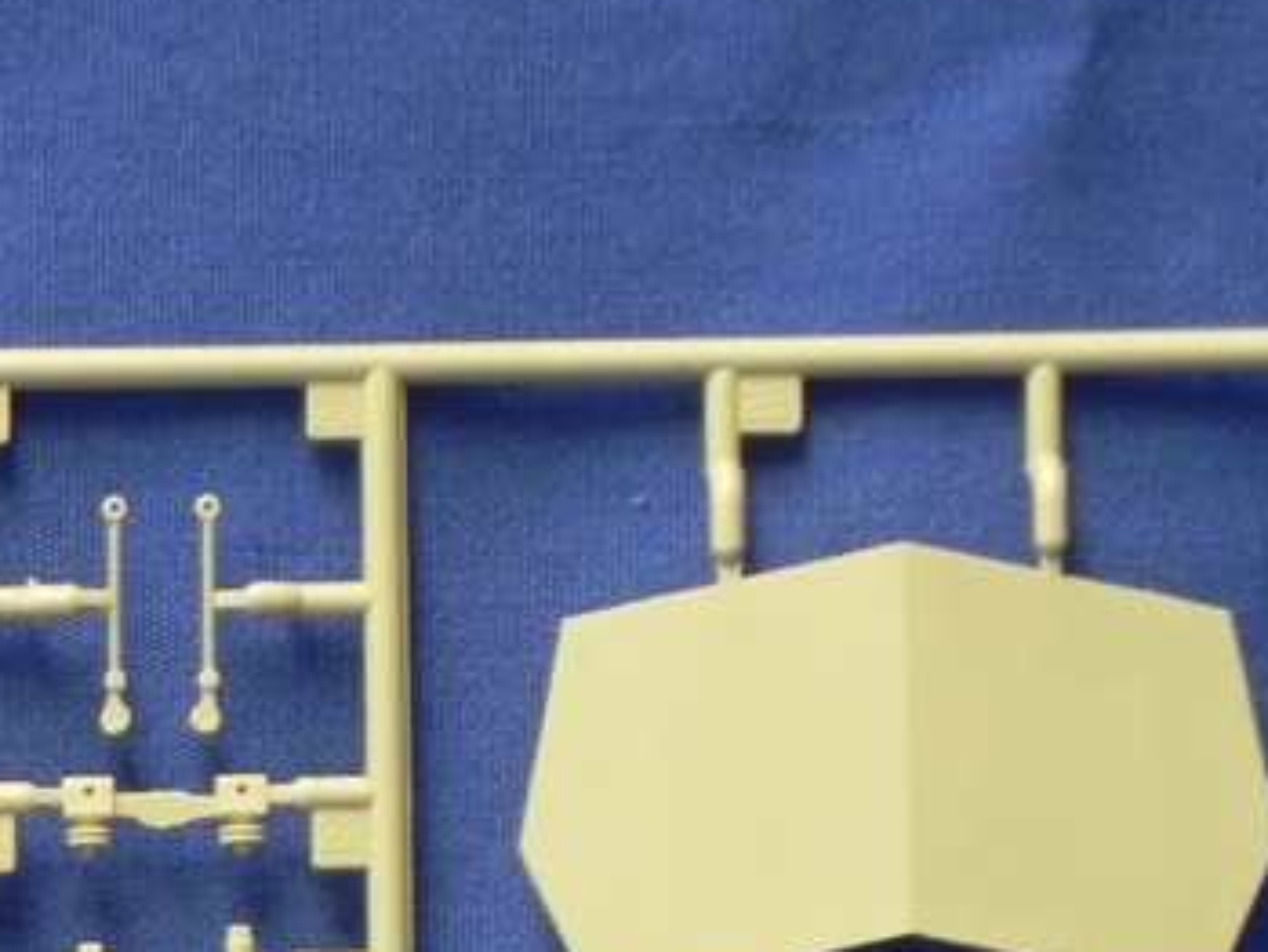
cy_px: 1341
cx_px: -349
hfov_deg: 8.9
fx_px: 8061
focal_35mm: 220
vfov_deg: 6.7
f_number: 4
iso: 400
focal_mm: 13.4
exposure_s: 1/15.7
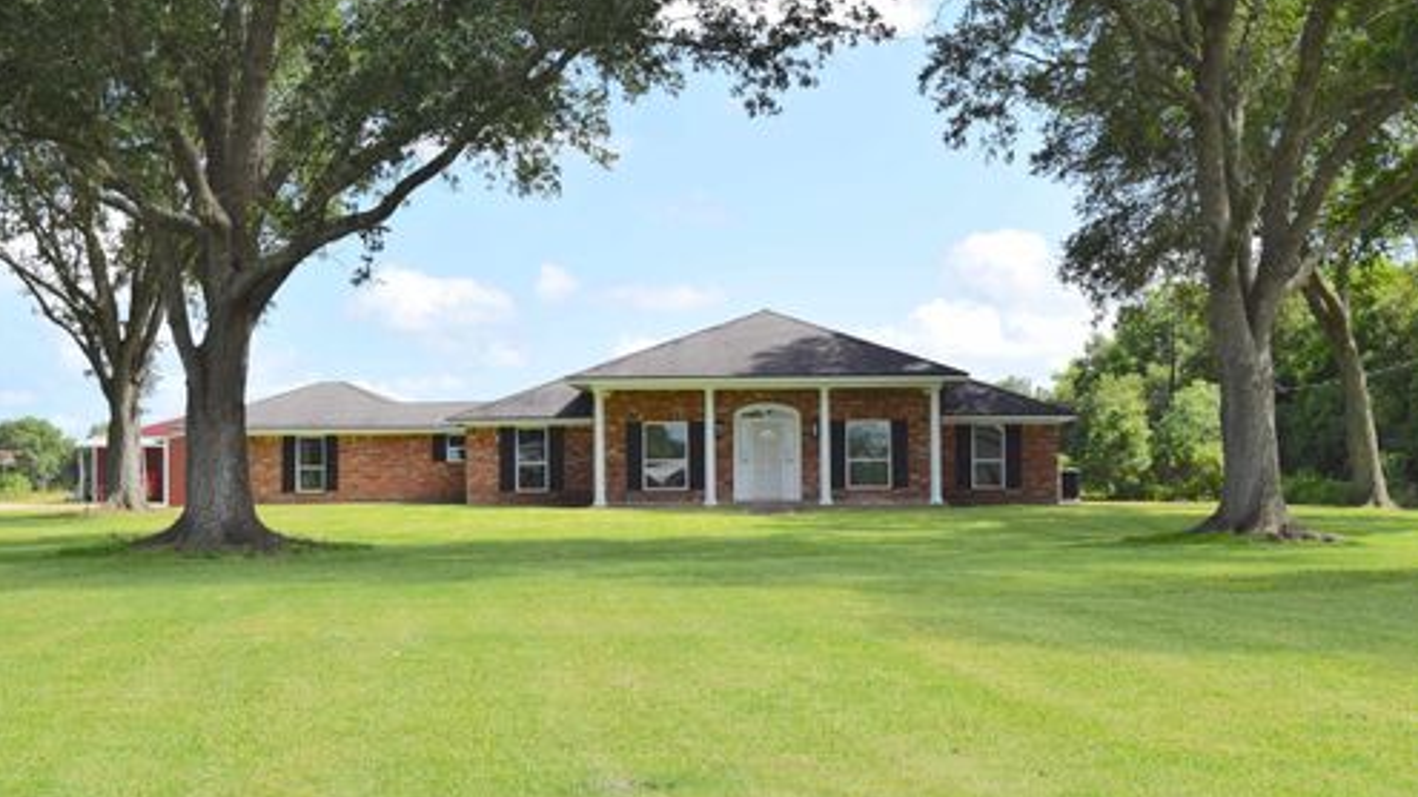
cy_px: 386
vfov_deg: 22.2
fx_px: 2030
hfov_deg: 38.5
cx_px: 708
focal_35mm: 54
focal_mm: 34
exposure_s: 1/400
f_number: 10
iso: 200
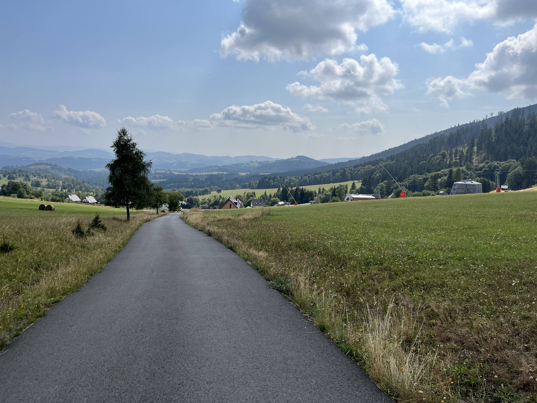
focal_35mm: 26
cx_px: 268
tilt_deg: -6.8
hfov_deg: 67.3
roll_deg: -1.5
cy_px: 202
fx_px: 403
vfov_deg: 53.1
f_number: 1.6
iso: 50
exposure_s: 1/7353
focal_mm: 5.1
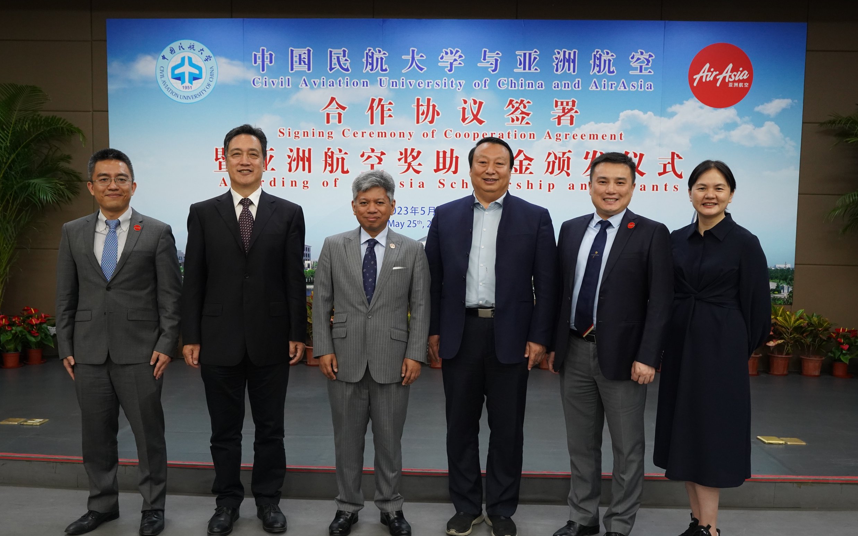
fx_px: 772
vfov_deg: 38.3
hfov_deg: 58.1
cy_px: 283
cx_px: 434
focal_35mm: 33
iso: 4000
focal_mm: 32
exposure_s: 1/100
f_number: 4.5
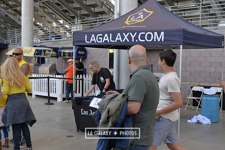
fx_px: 300
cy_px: 75
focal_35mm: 48
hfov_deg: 41.1
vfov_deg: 28.1
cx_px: 112
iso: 640
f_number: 4.5
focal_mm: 48
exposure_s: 1/500
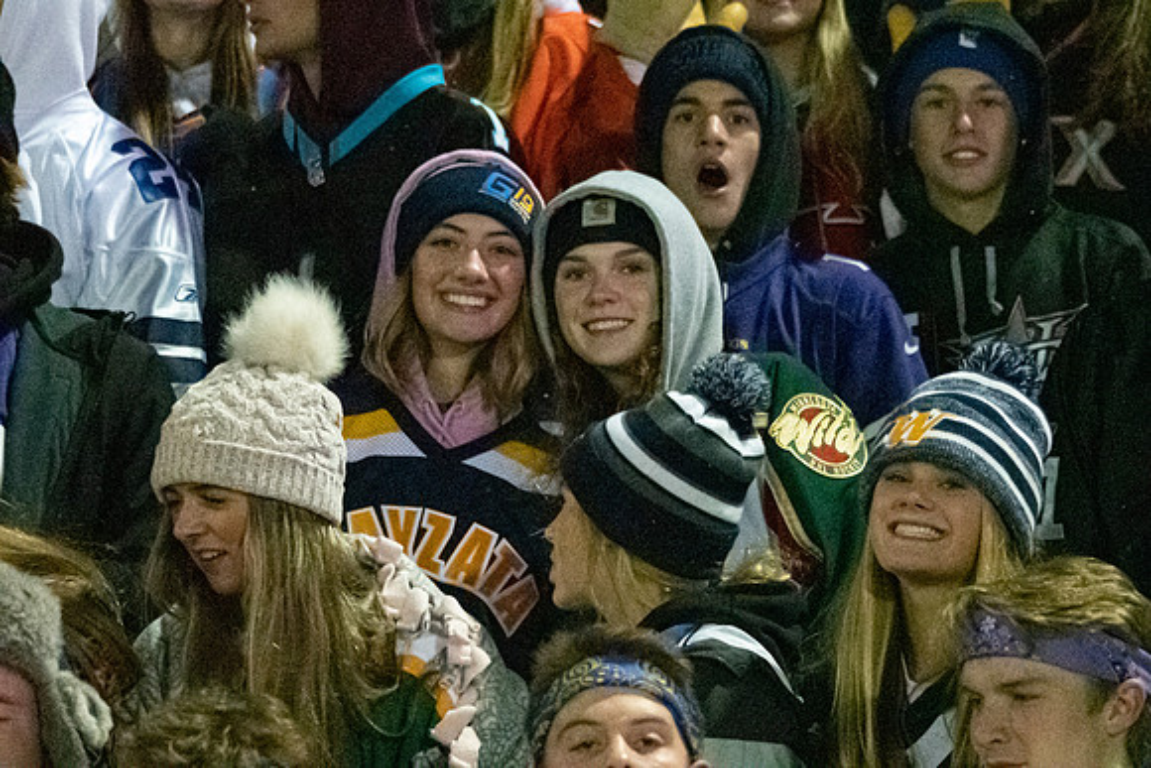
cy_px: 368
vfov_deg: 3.9
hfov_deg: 5.9
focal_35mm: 351
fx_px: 11215
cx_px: 612
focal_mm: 220
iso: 51200
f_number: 5.3
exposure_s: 1/800
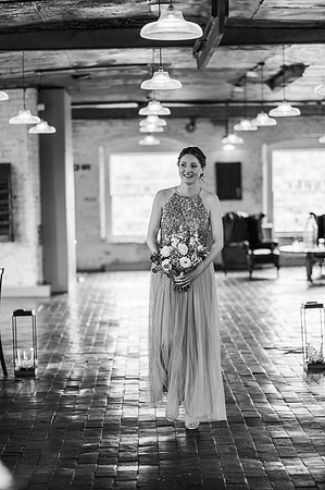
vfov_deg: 23.9
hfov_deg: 16.0
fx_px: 1154
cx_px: 162
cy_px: 245
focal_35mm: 85
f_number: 1.8
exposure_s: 1/200
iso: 125
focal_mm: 85
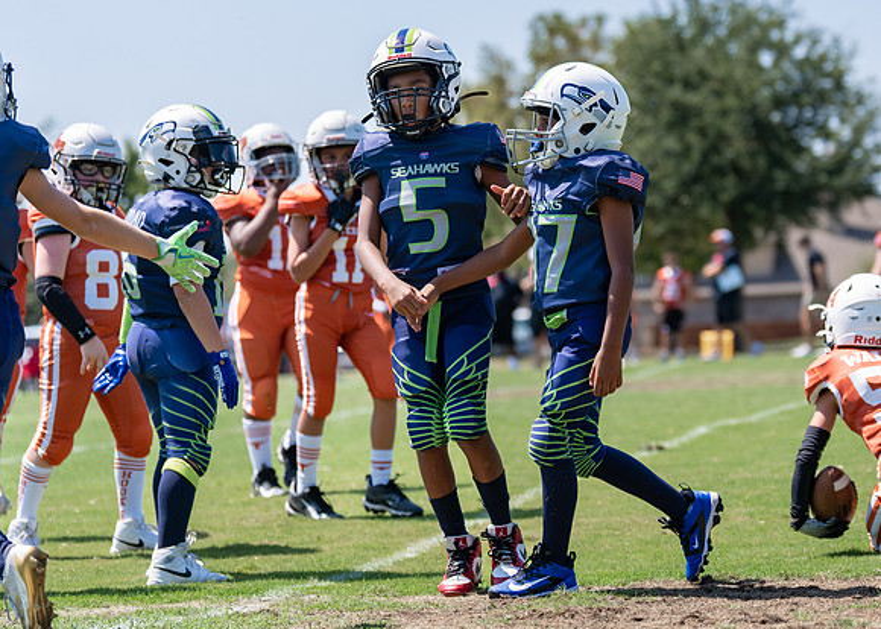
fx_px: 3281
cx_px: 565
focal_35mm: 131
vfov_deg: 10.9
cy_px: 262
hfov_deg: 15.3
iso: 100
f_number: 3.2
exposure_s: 1/1250
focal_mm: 95
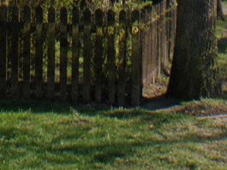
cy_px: -96
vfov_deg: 9.9
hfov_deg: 13.2
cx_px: 277
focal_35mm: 145
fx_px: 951
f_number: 11
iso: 200
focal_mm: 40
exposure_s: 1/100
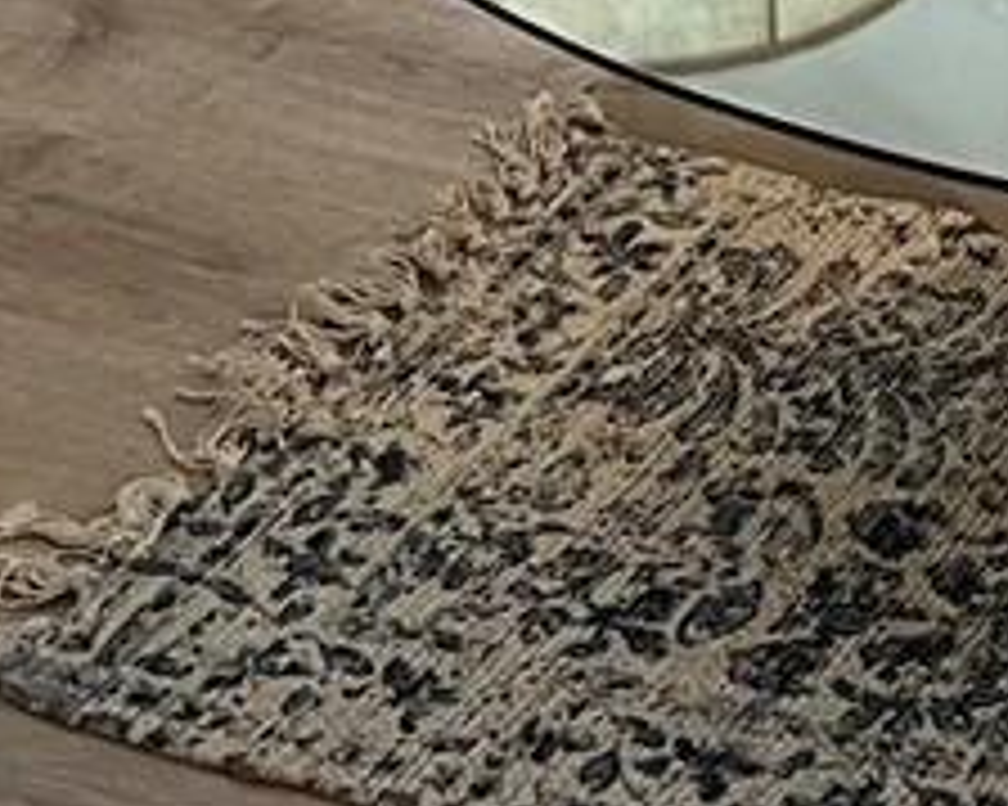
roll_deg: -1.7
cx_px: 1688
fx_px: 5397
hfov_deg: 10.2
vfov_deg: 7.9
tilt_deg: -17.4
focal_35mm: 181
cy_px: -1157
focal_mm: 5.1
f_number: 1.6
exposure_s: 1/60
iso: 125
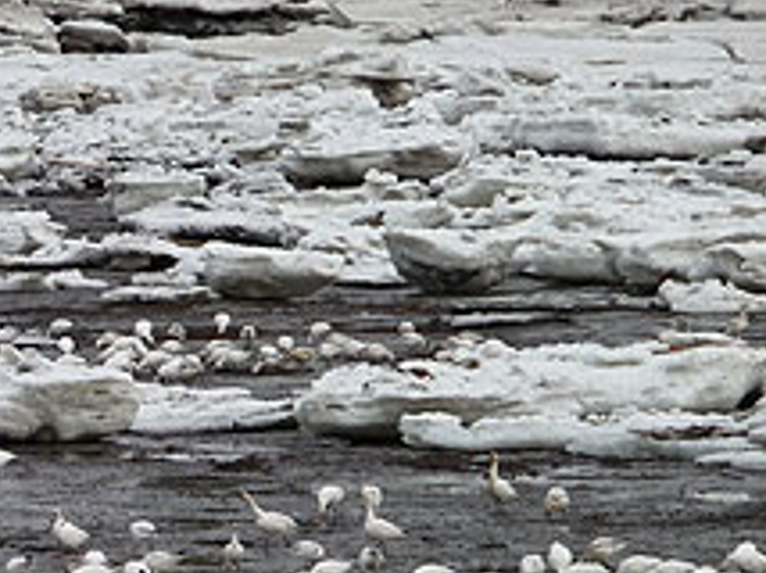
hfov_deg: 3.4
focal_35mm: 590
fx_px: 13041
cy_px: 430
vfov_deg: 2.5
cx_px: 43
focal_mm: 47
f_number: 4.9
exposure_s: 1/320
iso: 100
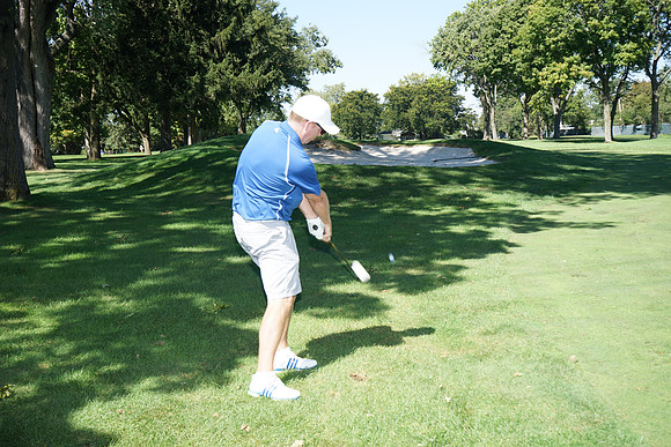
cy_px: 224
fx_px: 820
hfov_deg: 44.5
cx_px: 336
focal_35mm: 44
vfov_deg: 30.5
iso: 200
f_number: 8
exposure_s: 1/200
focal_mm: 44
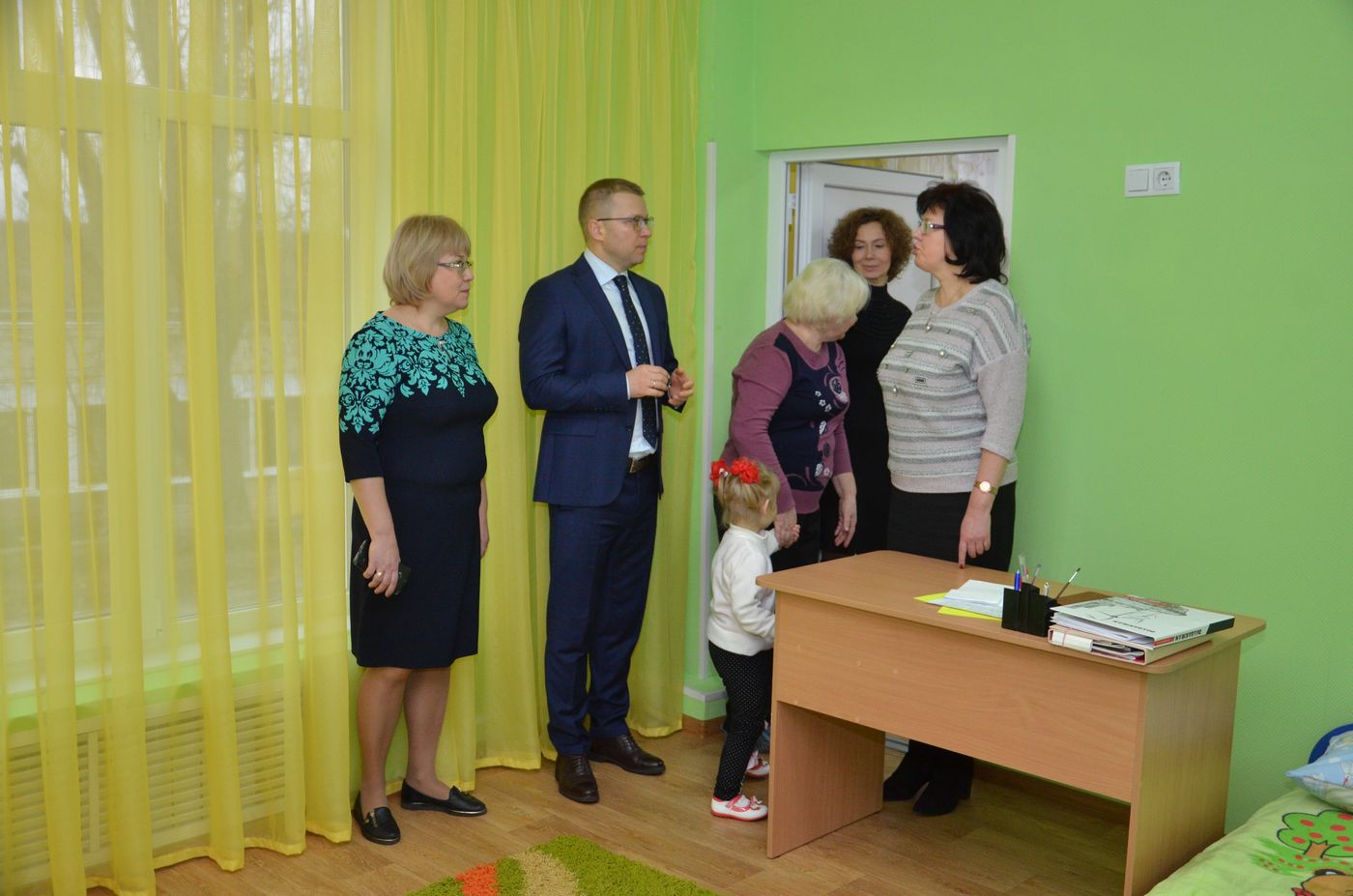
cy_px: 448
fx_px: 1350
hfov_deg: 53.2
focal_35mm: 36
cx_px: 676
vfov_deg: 36.7
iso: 800
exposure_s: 1/200
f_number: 3.8
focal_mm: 24
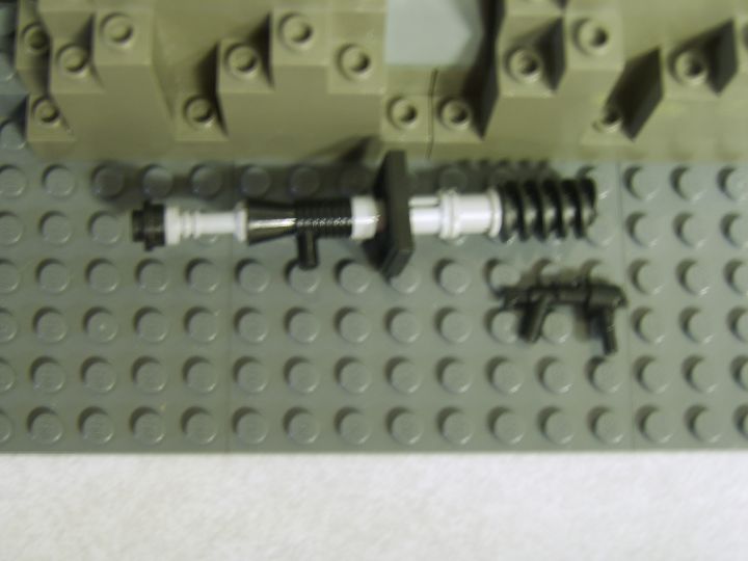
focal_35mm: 46
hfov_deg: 41.2
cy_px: 280
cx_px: 374
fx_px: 994
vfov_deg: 31.5
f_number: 3.5
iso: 71
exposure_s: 1
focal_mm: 11.93
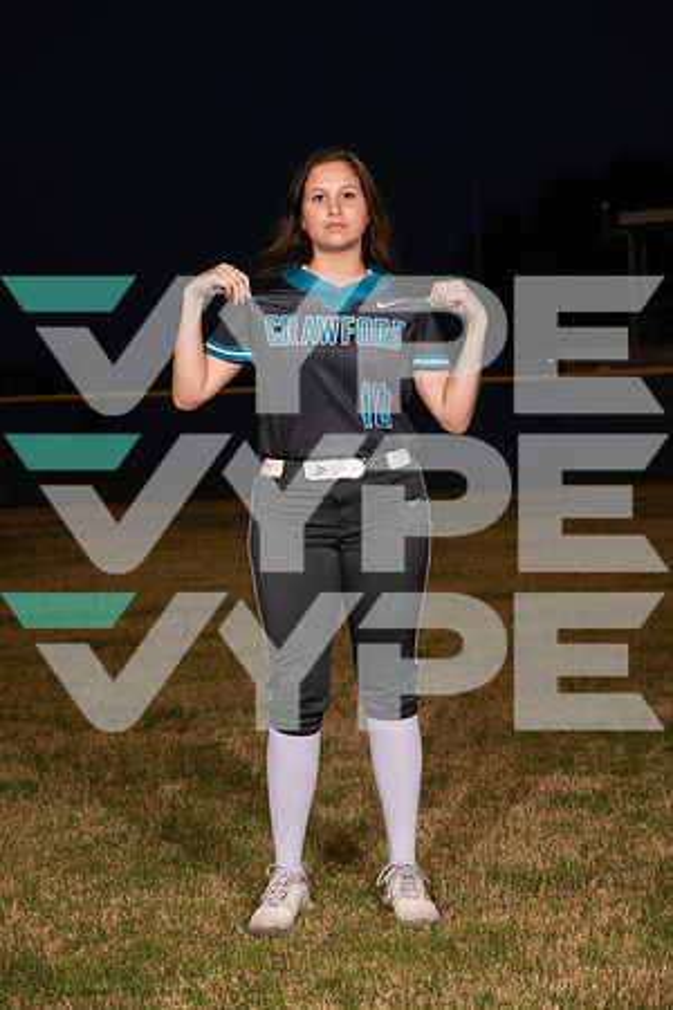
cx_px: 336
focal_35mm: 62
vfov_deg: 32.4
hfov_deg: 21.9
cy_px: 505
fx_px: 1738
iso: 800
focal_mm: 62
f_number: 6.3
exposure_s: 1/320
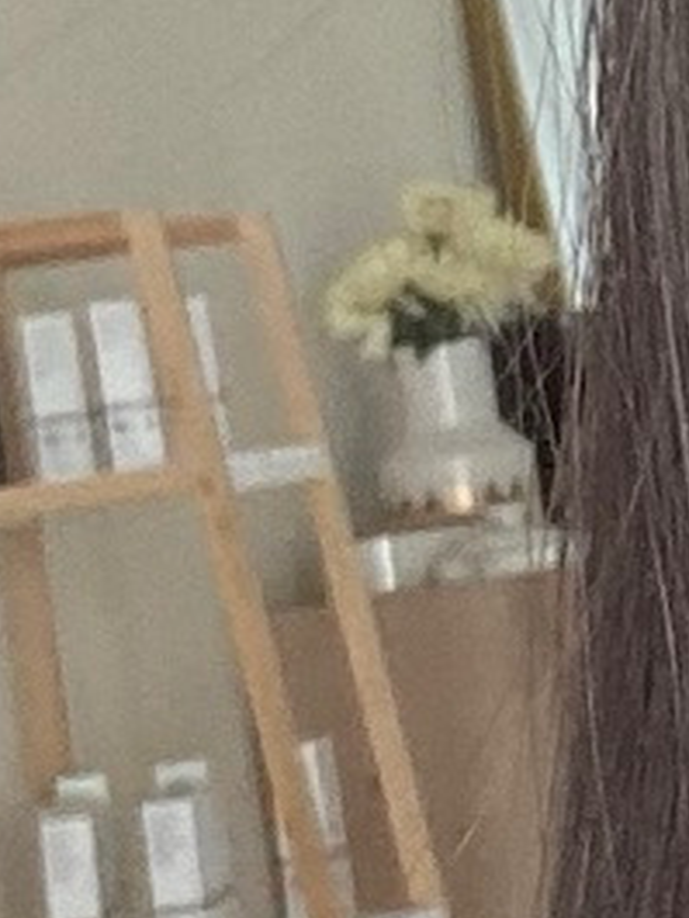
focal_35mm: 232
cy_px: 156
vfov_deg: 8.5
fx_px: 6152
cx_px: 2645
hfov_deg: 5.6
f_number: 2.2
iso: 50
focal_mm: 2.71
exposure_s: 1/122
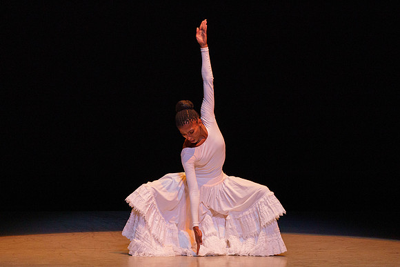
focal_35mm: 470
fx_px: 5226
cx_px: 184
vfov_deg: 2.9
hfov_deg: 4.4
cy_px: 118
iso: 5000
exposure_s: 1/400
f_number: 6.3
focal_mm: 400
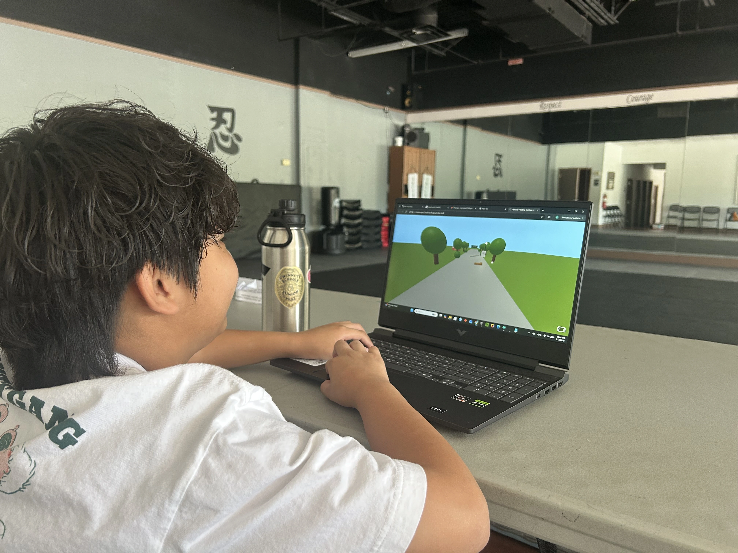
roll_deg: -1.2
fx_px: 554
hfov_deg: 67.3
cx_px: 369
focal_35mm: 26
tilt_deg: -9.4
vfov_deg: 53.1
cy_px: 276
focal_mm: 5.7
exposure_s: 1/71
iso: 125
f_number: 1.5
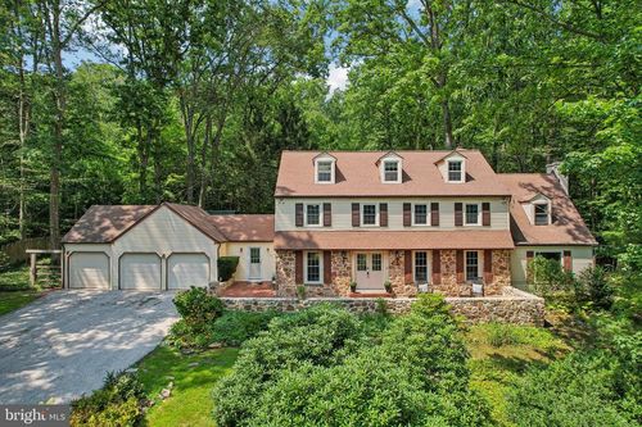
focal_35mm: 22
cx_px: 321
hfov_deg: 78.6
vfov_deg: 57.2
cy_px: 214
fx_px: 392
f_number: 2.8
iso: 110
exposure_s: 1/1000
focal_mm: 8.4
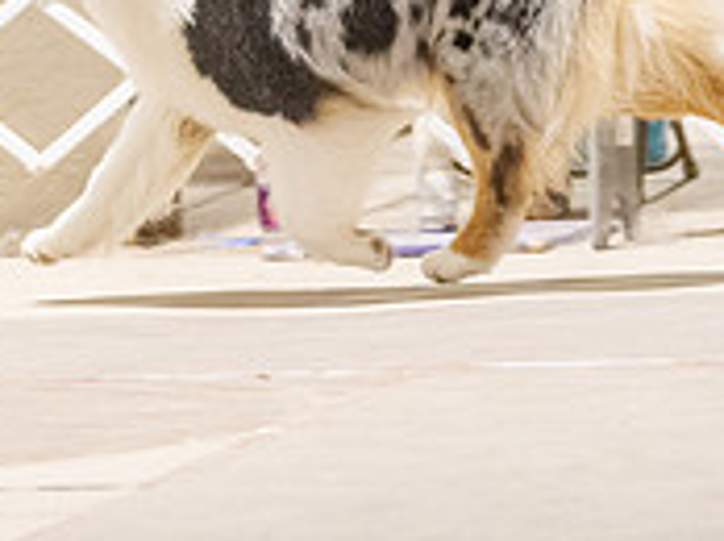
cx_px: 287
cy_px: -208
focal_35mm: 493
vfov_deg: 3.0
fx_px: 10297
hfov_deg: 4.0
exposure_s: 1/320
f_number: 3.2
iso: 6400
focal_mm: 132
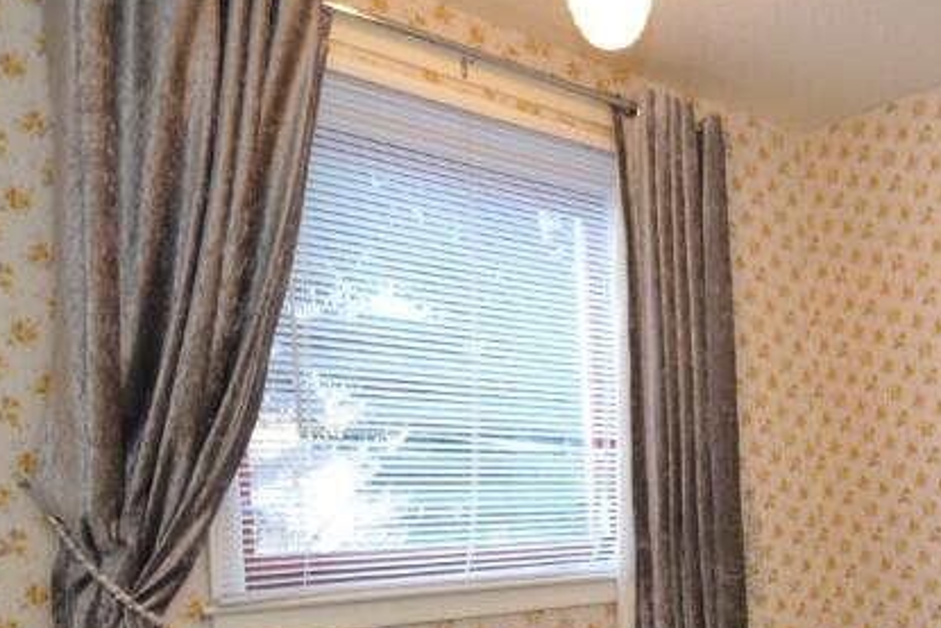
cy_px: 528
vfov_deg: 34.5
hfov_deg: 45.9
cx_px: 880
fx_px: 967
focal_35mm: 37
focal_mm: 10
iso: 900
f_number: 4
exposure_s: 1/60
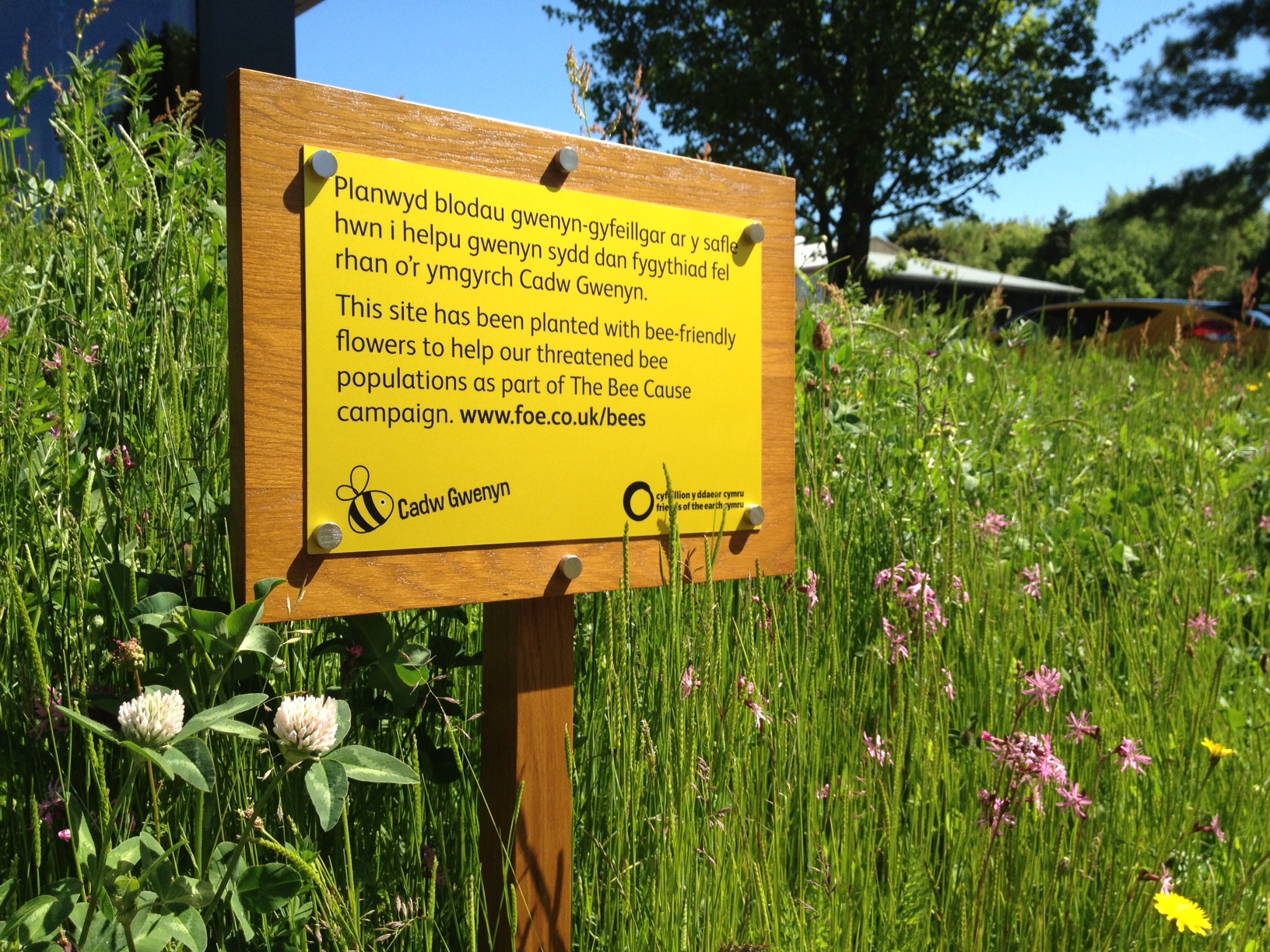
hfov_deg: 52.6
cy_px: 476
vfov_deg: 40.7
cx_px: 635
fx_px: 1284
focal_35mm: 35
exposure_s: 1/1004
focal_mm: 4.28
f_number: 2.4
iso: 50
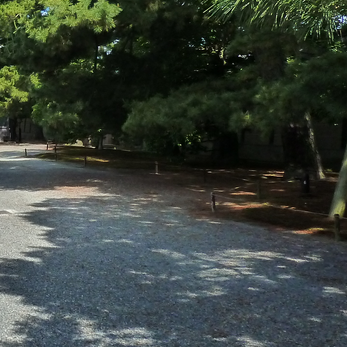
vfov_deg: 27.6
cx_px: -131
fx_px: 703
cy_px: 128
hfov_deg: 23.6
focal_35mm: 62
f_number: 5
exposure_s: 1/400
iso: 200
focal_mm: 4.1
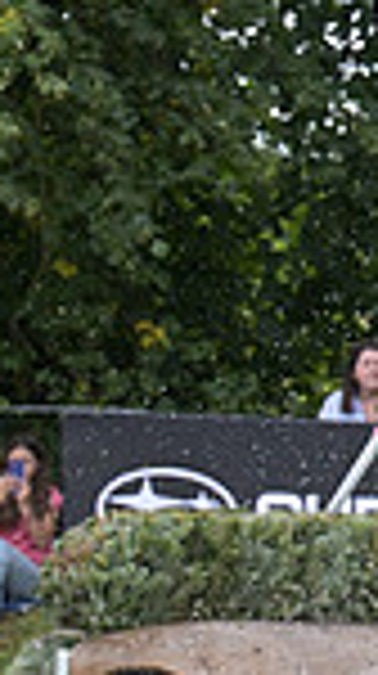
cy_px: 502
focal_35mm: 389
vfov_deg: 5.6
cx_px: 1166
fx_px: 6955
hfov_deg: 3.1
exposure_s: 1/1250
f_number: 5.6
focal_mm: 96
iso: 1250
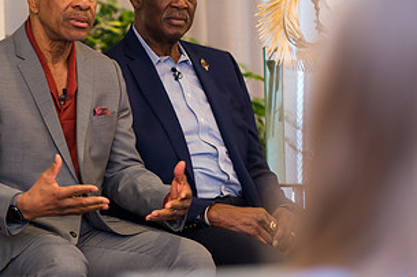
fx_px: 3739
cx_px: 108
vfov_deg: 4.2
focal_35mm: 323
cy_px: 85
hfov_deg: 6.4
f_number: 3.2
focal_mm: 170
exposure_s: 1/200
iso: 800
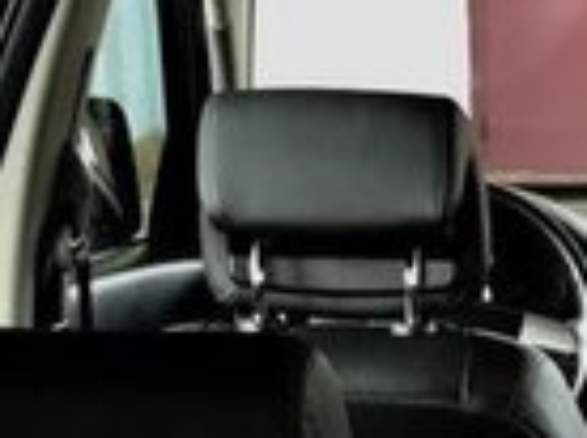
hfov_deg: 13.7
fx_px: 2353
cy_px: 742
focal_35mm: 139
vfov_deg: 10.1
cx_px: 757
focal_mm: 4.15
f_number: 2.2
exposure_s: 1/30
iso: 80
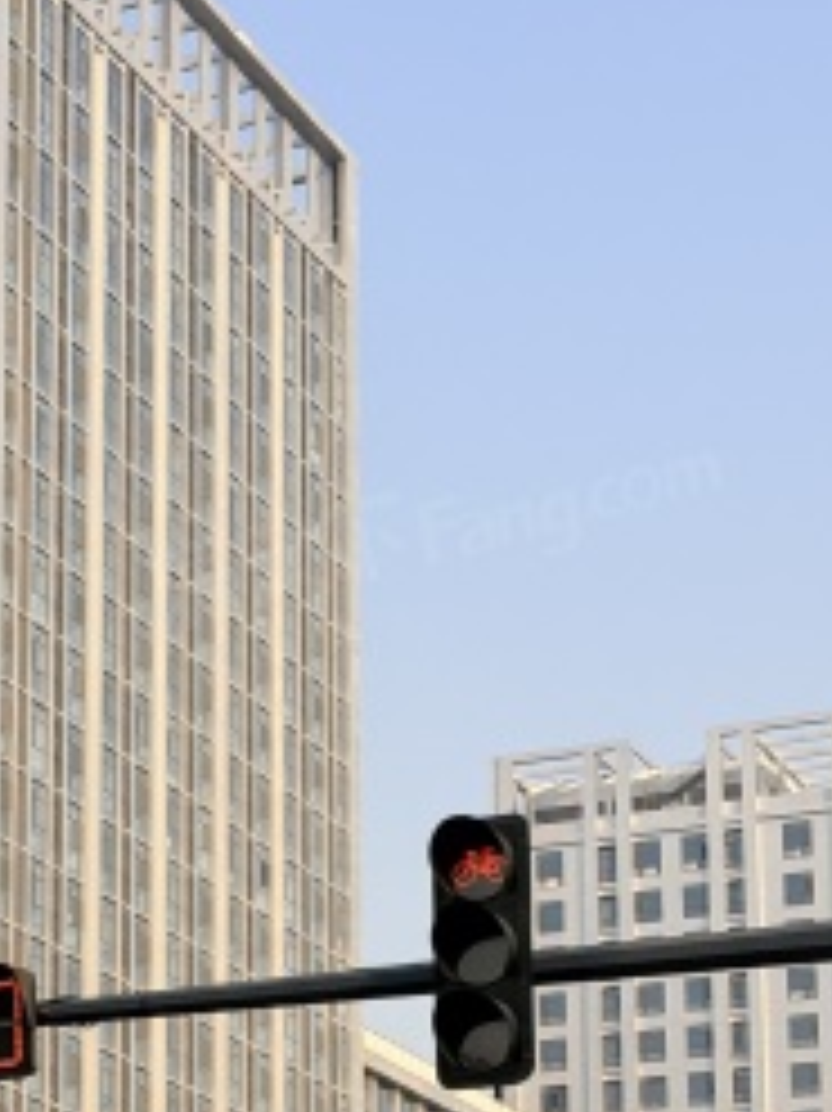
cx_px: 4
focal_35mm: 114
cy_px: 1078
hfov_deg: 12.8
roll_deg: +0.4
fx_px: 3656
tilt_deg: +14.1
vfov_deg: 16.9
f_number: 1.78
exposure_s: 1/2667
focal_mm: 6.76
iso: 64
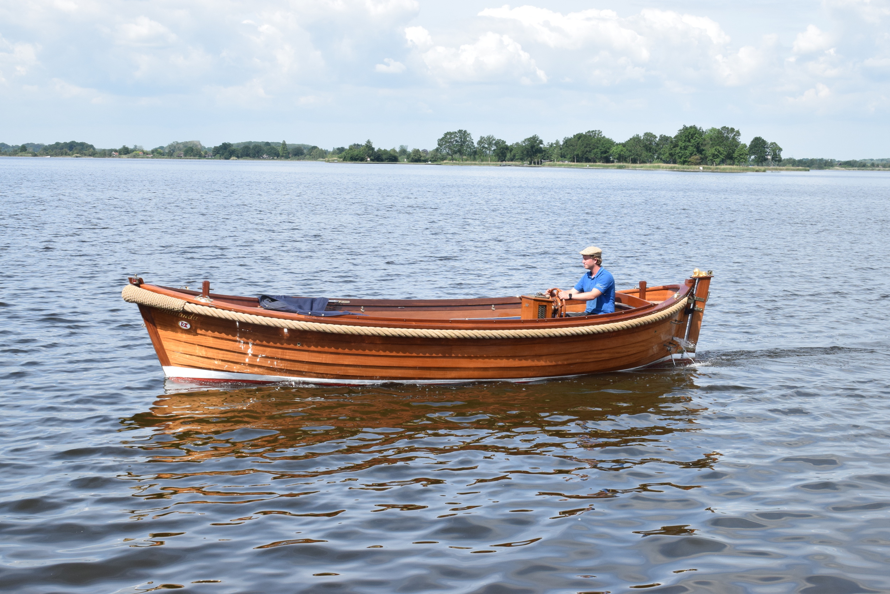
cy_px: 297
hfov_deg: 36.9
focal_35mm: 54
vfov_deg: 25.1
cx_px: 445
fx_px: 1335
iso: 640
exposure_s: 1/320
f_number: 18
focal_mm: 36
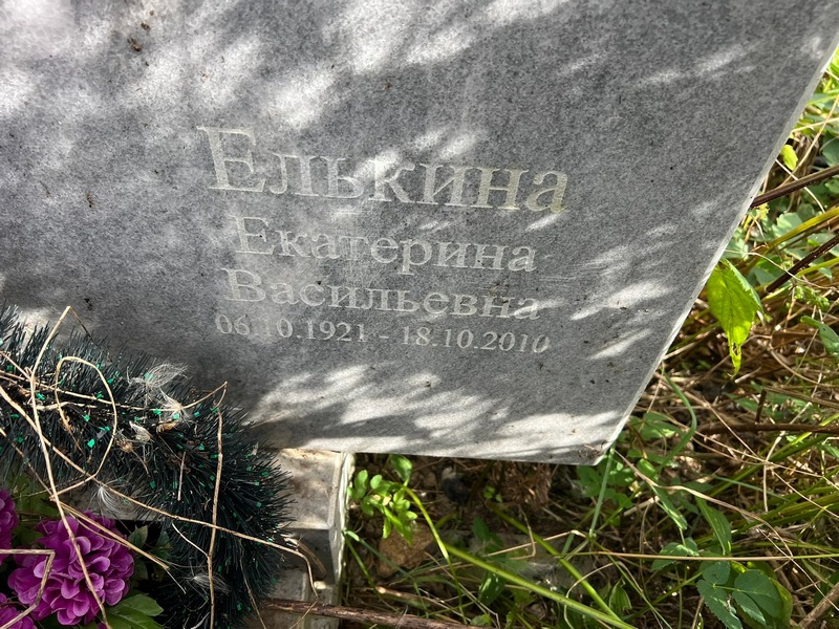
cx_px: 420
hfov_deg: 67.3
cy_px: 314
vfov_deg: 53.1
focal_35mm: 26
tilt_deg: -50.7
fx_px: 630
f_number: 1.5
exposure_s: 1/581
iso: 50
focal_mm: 5.7
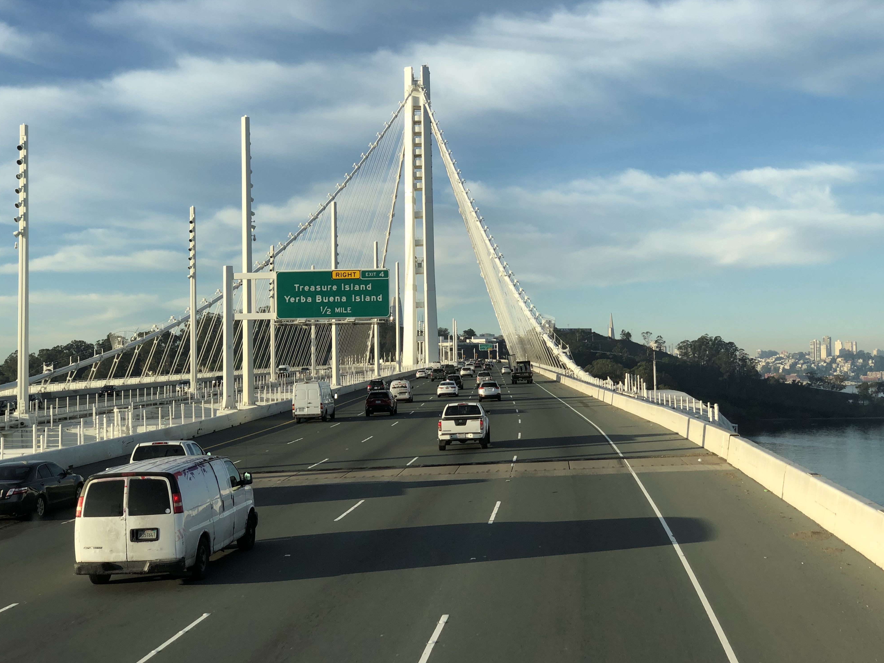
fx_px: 1353
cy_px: 336
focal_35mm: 53
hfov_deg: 36.2
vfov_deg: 27.5
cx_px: 441
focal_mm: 6
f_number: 2.4
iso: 16
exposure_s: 1/470
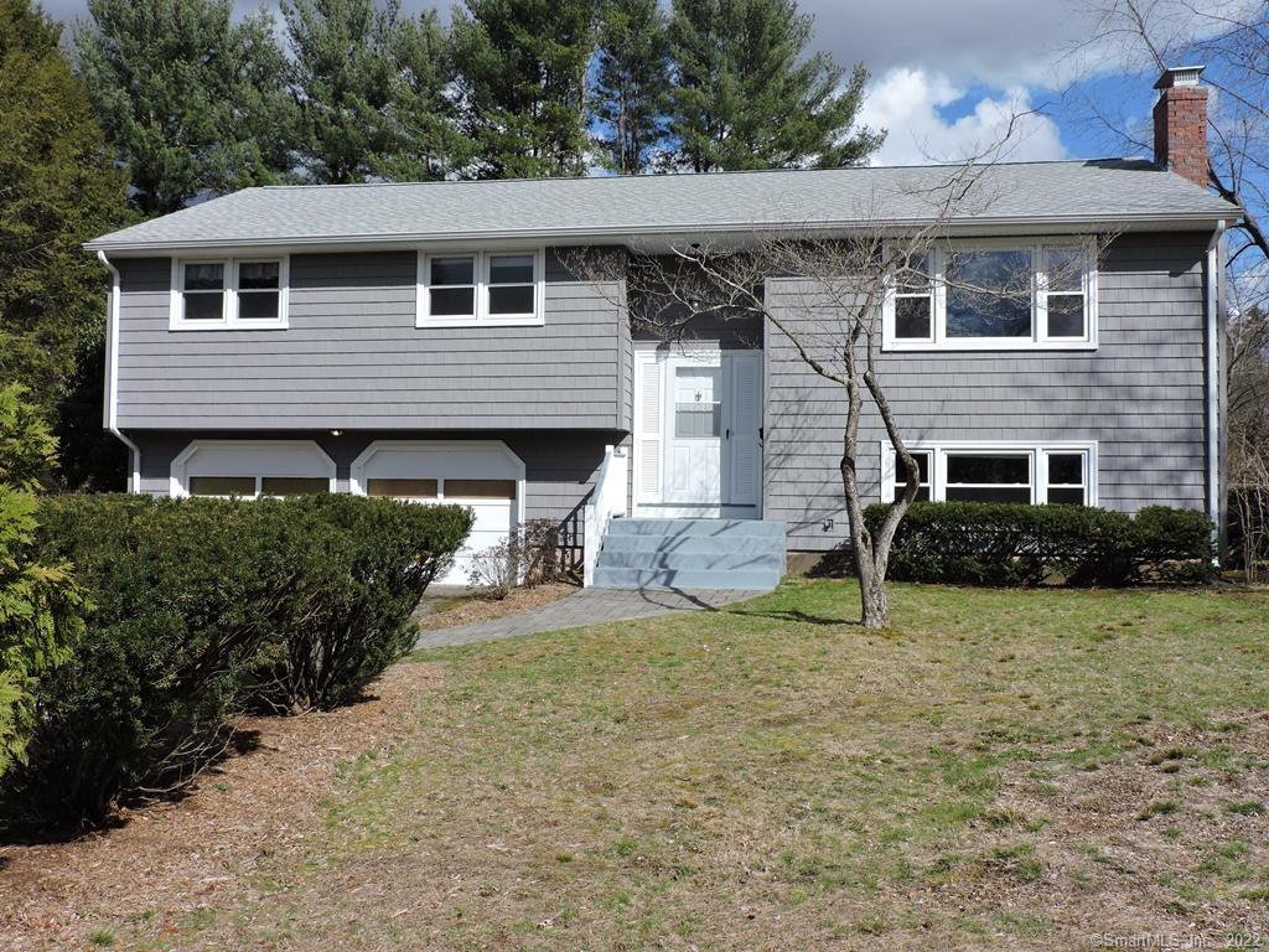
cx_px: 634
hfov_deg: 55.4
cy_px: 476
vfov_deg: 42.9
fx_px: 1210
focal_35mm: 33
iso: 100
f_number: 3.6
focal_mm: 5.9
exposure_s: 1/1250
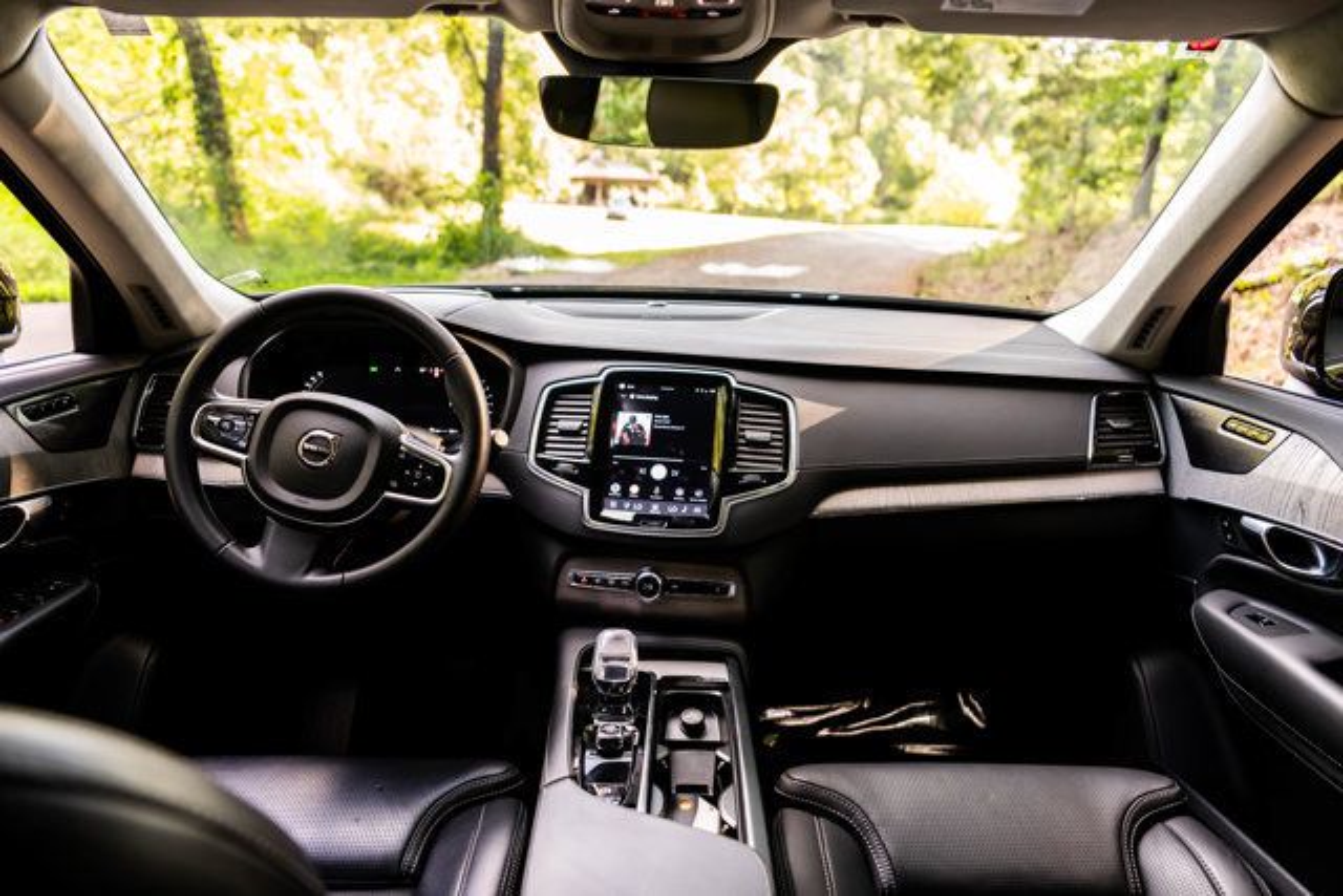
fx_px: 895
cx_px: 672
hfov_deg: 73.7
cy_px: 448
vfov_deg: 53.2
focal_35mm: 24
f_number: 2.8
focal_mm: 24
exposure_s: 1/200
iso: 1000
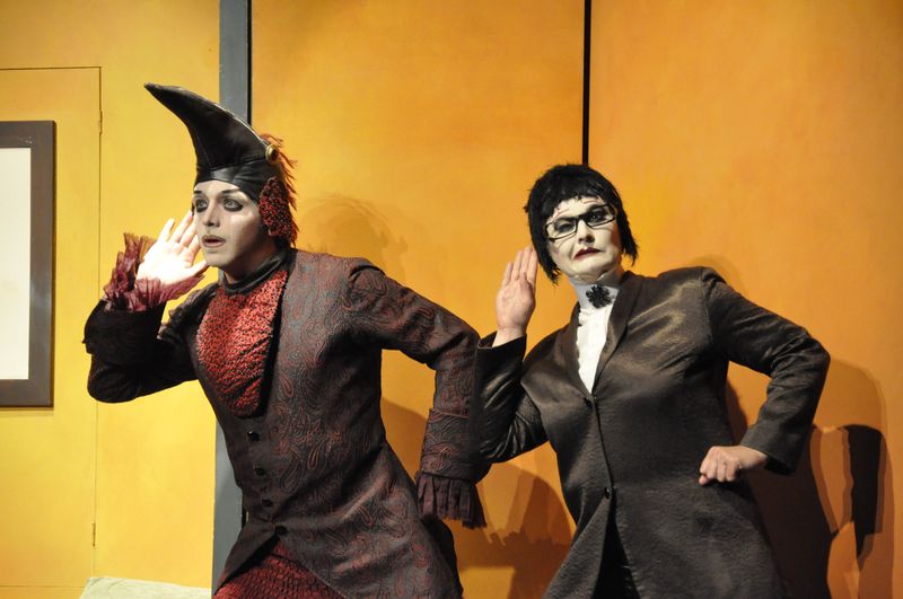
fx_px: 3945
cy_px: 300
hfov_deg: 13.1
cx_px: 452
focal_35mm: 158
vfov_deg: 8.7
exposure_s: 1/180
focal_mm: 105
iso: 3200
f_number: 6.7
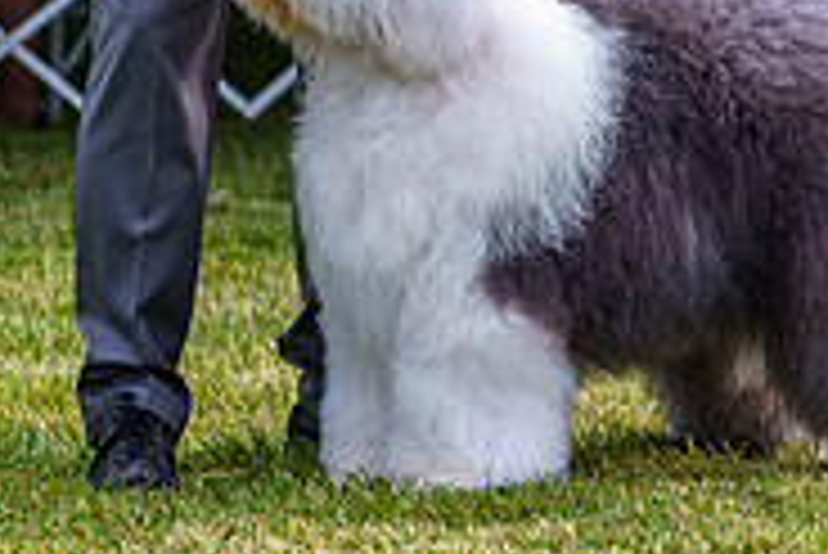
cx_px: 410
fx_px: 10312
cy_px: -272
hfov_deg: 4.6
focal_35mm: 448
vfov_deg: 3.1
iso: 250
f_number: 4
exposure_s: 1/500
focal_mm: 142
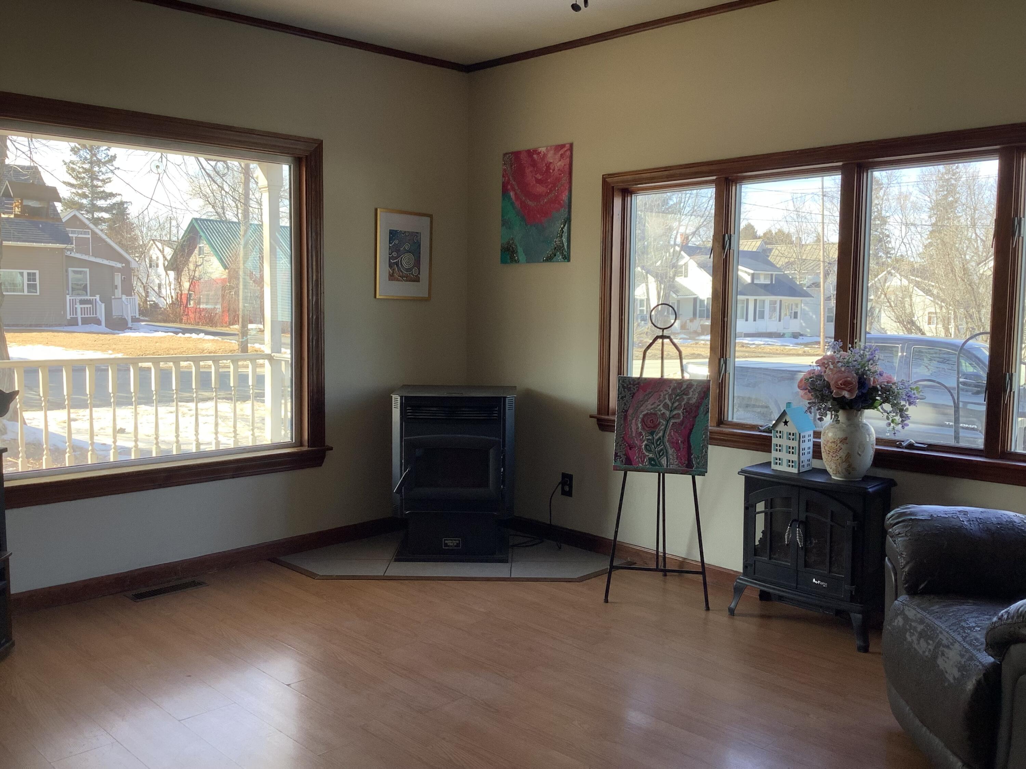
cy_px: 384
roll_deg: -1.3
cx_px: 513
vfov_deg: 45.4
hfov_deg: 58.4
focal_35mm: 31
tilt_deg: -4.9
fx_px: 919
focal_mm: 3.3
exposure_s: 1/120
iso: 40
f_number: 2.4
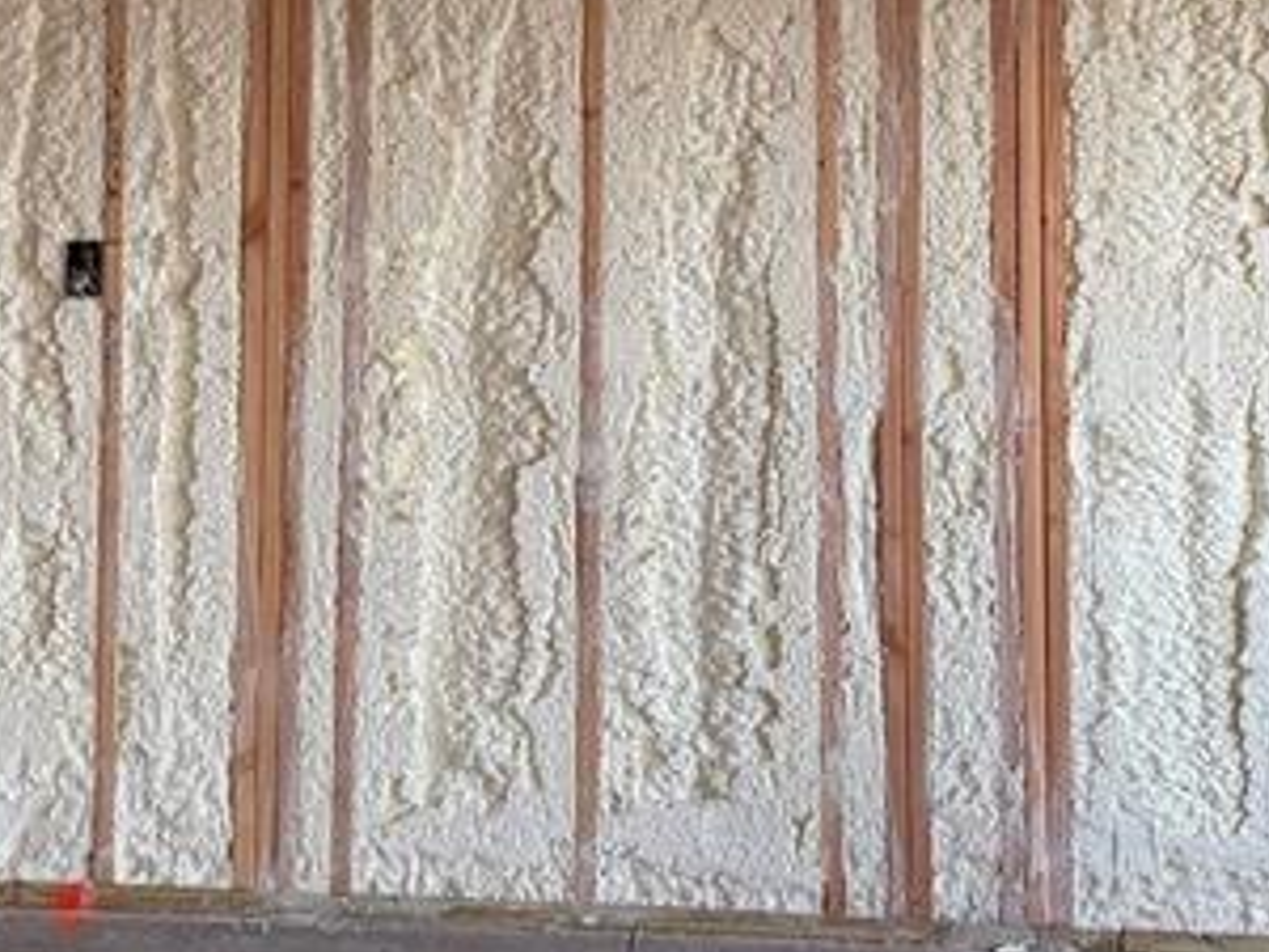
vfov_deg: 17.4
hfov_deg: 23.8
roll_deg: -0.8
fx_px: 3006
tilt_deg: +3.6
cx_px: 550
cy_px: -110
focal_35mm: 82
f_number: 1.78
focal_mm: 6.76
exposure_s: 1/121
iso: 200
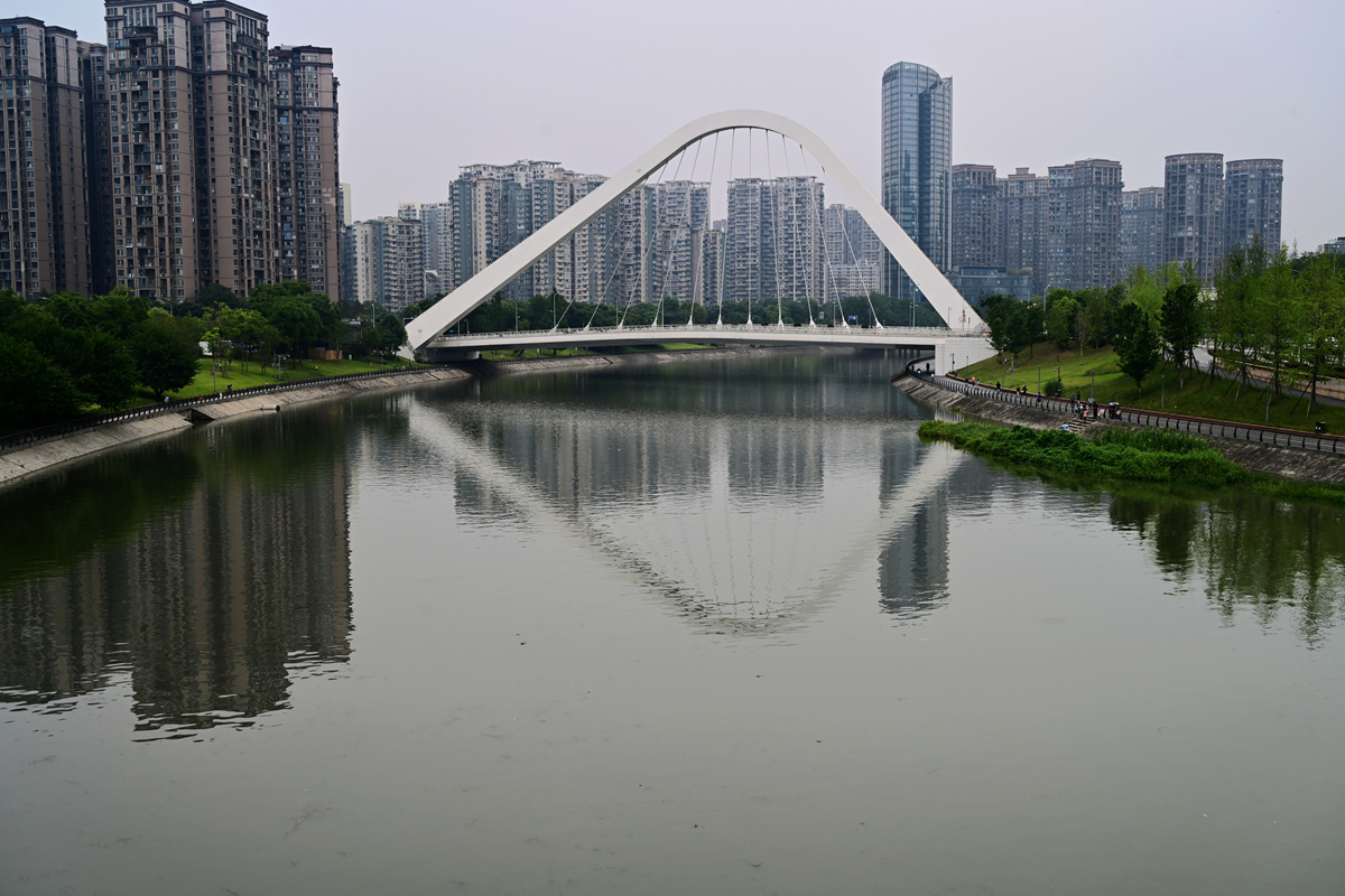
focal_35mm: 37
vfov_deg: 35.9
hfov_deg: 51.9
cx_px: 672
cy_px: 448
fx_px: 1382
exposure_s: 1/80
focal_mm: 37
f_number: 8
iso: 100
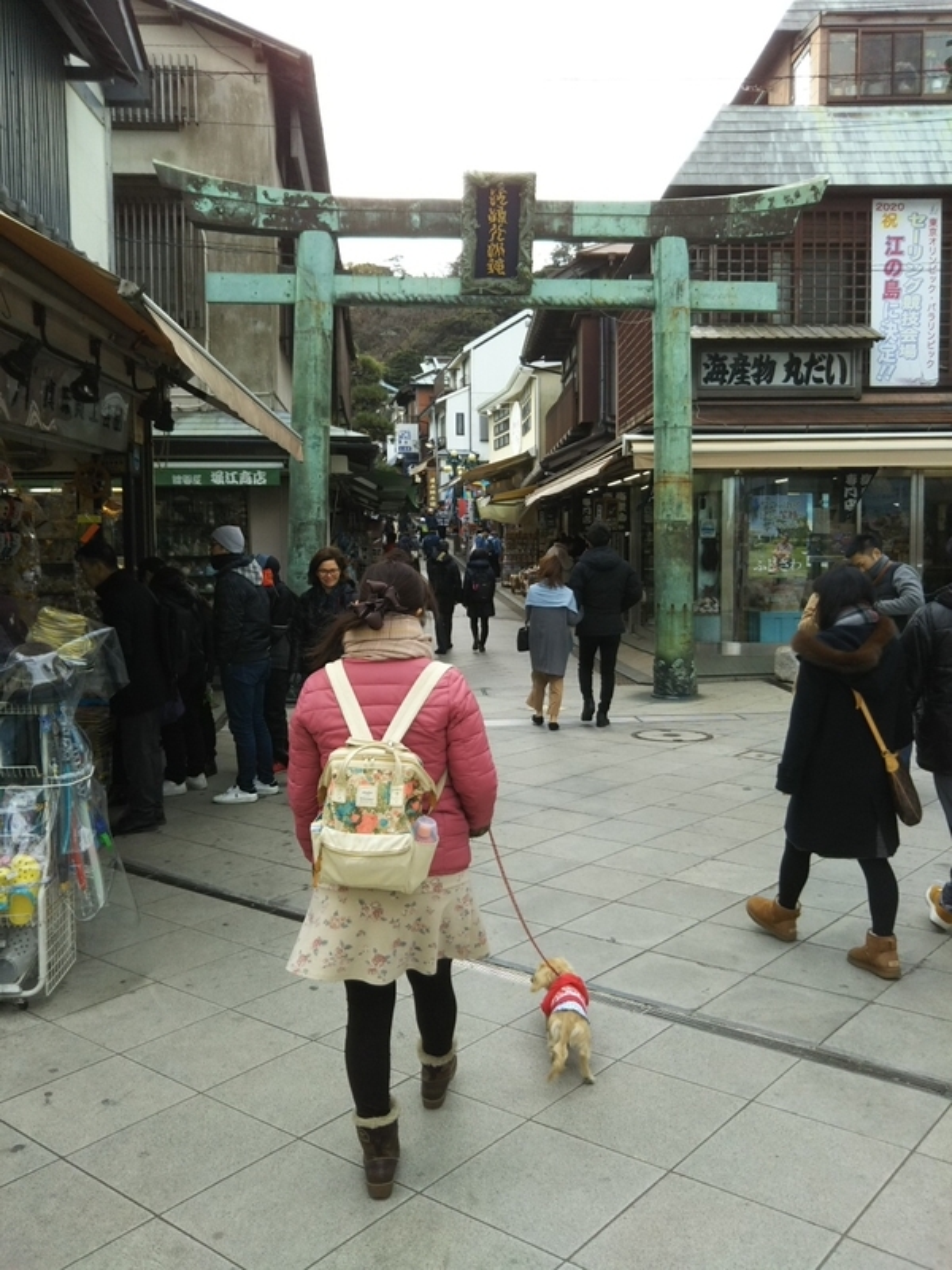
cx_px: 476
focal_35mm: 30
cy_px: 635
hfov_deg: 46.8
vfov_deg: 60.0
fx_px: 1100
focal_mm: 4
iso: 25
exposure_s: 1/246
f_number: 2.2
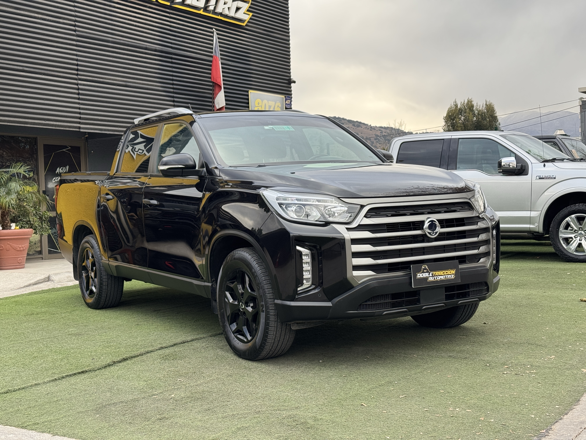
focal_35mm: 48
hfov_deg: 39.7
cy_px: 220
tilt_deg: -0.6
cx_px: 293
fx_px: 813
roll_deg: +2.0
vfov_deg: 30.3
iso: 64
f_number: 1.78
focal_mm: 6.76
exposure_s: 1/433
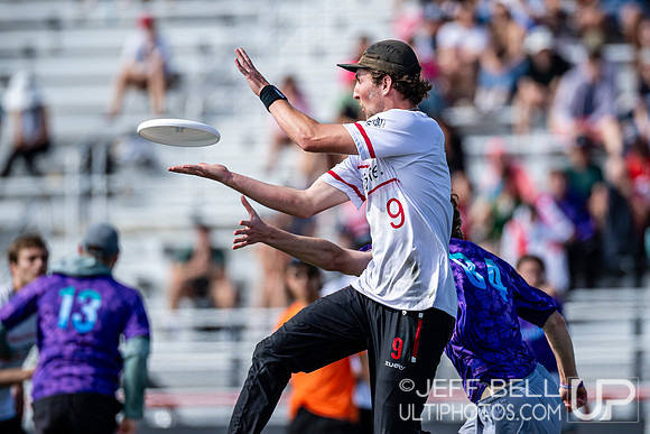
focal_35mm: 487
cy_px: 232
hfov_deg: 4.2
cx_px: 414
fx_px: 8790
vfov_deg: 2.8
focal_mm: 300
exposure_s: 1/2500
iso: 100
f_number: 3.2
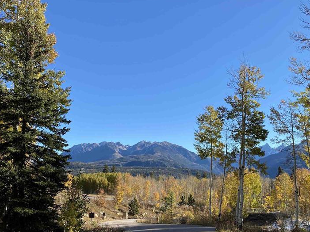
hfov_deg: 48.7
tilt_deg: +4.8
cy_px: 143
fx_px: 340
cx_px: 187
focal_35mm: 38
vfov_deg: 37.5
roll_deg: +0.0
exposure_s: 1/1484
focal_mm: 4.25
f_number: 1.8
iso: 32
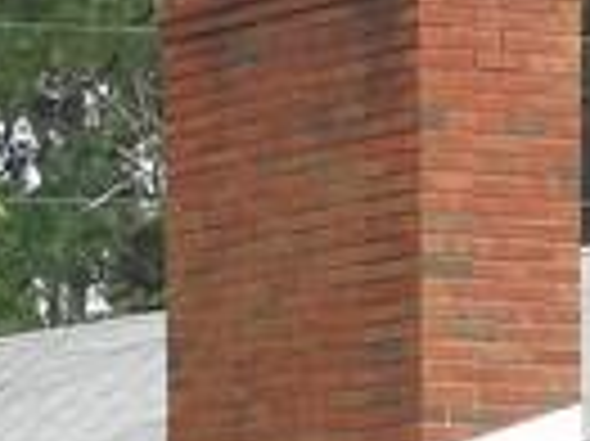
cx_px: 257
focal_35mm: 344
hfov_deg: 5.8
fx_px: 5858
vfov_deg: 4.3
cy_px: 932
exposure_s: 1/125
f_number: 4.7
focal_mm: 7.9
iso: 80
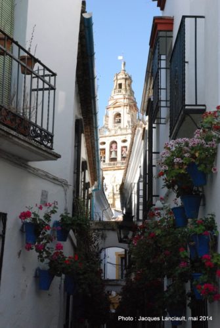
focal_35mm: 66
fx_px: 603
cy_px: 164
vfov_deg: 30.5
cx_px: 110
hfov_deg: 20.7
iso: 1600
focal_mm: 44
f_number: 13
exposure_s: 1/640
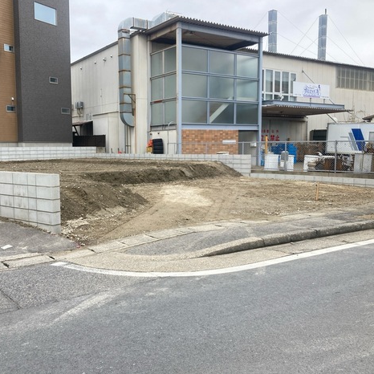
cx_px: 152
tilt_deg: -2.8
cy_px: 185
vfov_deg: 48.4
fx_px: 416
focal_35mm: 34
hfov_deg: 48.2
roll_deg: +0.0
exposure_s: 1/121
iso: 25
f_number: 1.8
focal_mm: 3.99
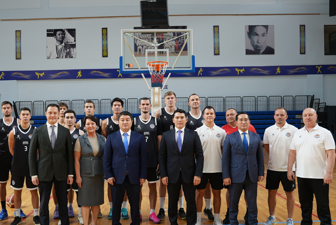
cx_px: 145
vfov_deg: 35.8
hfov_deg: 51.7
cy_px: 143
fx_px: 346
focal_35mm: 37
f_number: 2.8
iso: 160
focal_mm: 24
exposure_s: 1/125
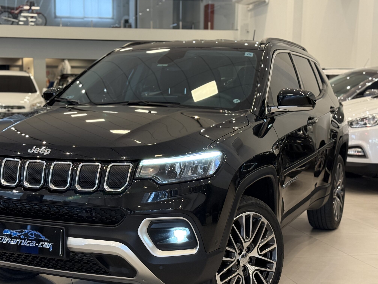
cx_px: 141
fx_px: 666
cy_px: 173
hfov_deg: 31.5
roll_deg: -0.6
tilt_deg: -7.2
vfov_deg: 24.0
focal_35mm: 61
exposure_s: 1/60
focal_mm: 6.76
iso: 250
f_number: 1.78
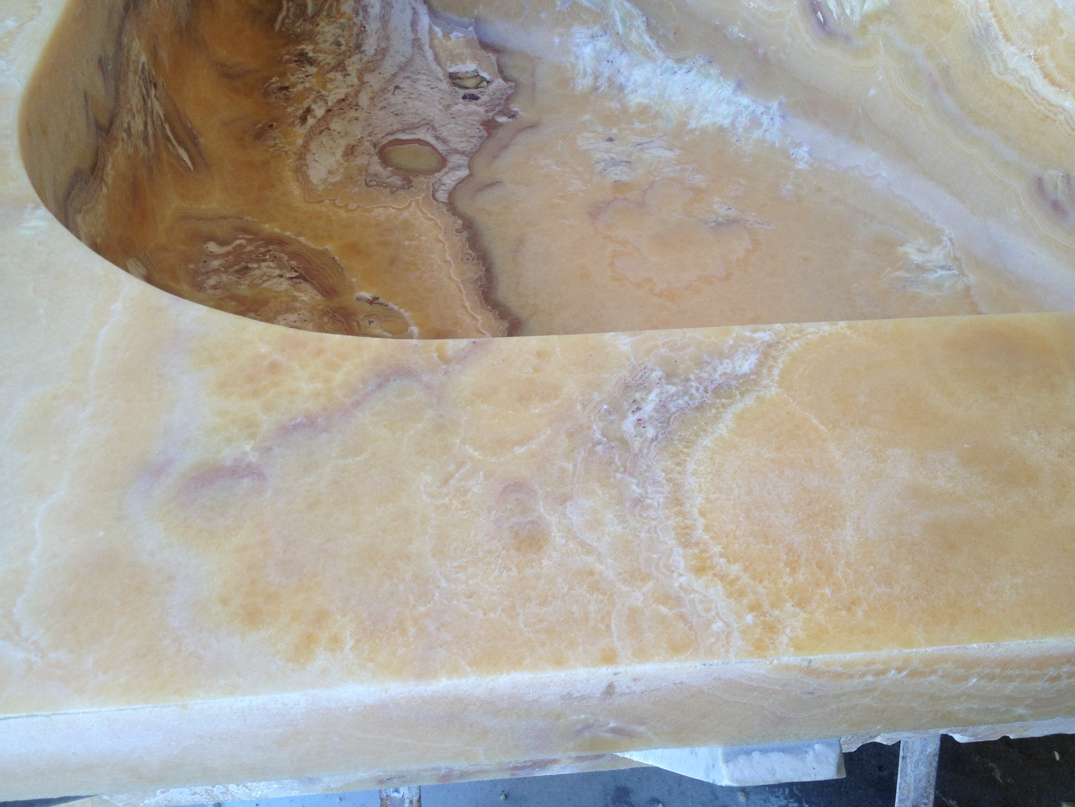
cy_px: 404
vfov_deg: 40.7
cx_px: 538
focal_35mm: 35
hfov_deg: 52.6
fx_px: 1087
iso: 64
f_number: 2.4
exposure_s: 1/120
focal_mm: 4.28
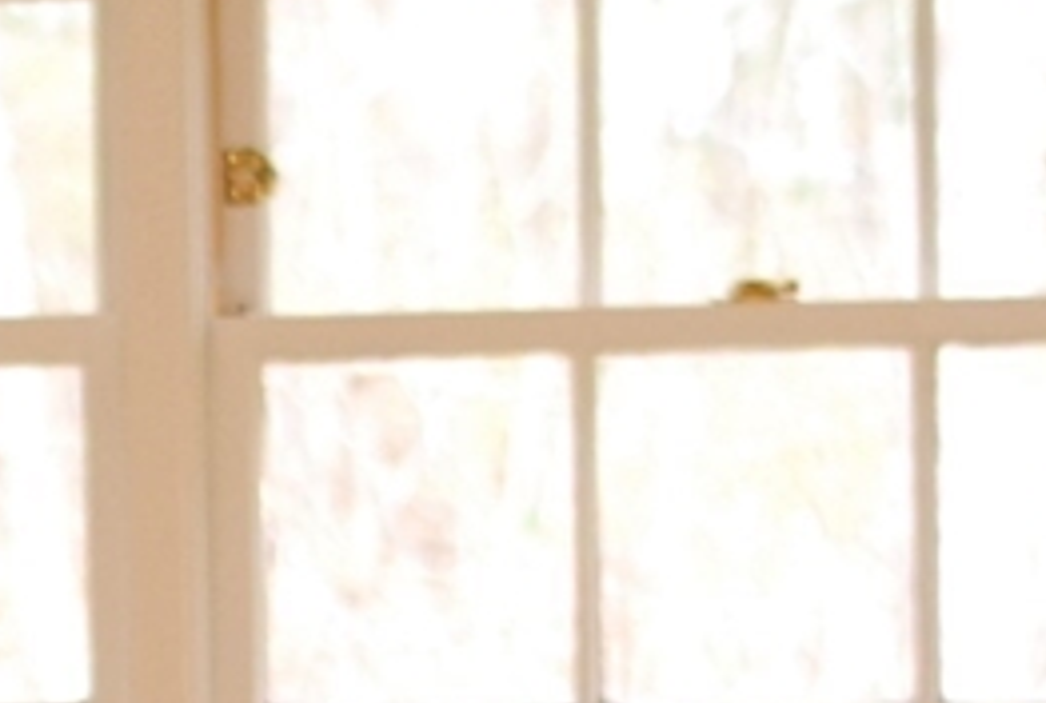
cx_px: -188
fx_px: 5969
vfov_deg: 6.7
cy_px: 883
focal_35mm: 205
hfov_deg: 9.9
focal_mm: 35
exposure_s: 1/80
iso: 500
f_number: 2.5
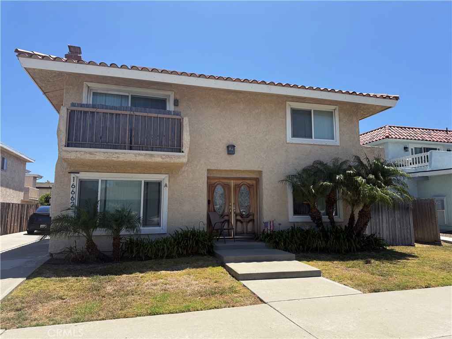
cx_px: 226
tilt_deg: +7.9
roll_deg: -0.2
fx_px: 313
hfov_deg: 71.6
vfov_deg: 56.8
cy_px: 170
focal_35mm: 24
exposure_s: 1/3953
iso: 80
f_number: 1.78
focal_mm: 6.76
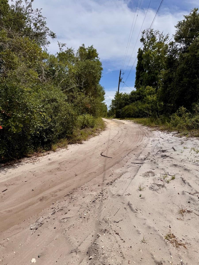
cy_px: 132
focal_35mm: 24
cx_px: 100
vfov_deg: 71.6
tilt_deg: -5.8
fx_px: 184
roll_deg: -1.5
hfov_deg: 56.8
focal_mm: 6.76
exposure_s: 1/10417
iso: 80
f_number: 1.78
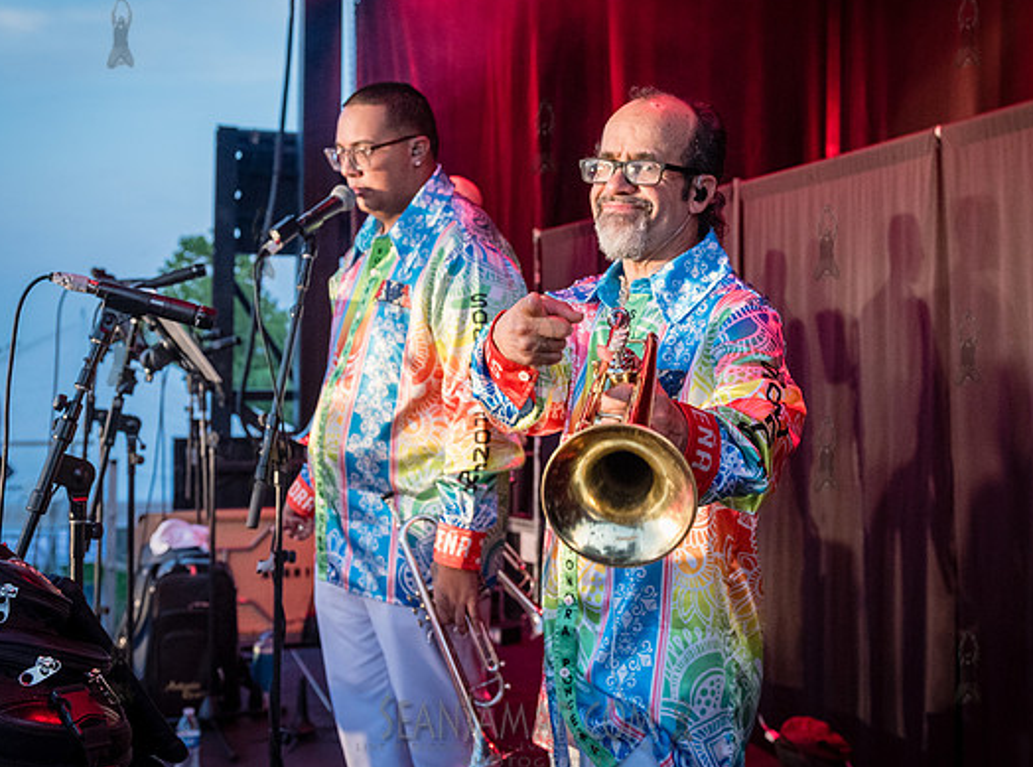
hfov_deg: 40.4
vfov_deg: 30.6
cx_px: 608
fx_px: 1397
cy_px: 320
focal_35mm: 47
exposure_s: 1/500
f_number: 4
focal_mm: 32
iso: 2000
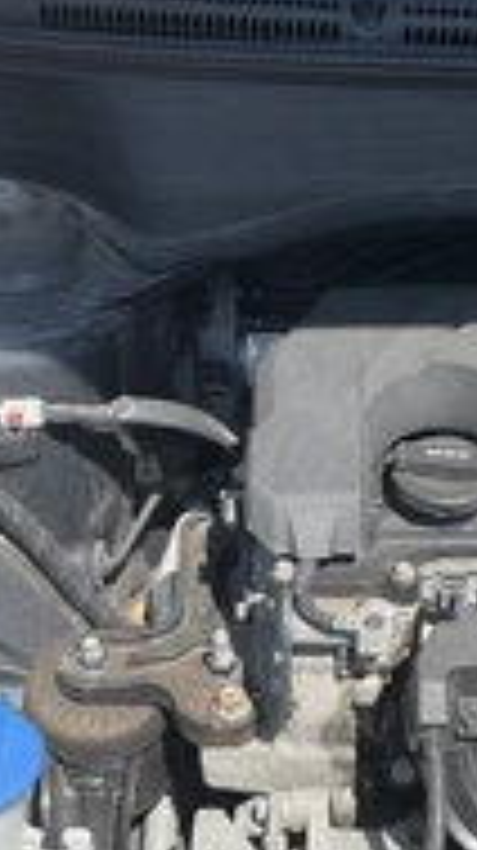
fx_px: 1510
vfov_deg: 31.2
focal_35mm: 67
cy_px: 558
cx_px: 310
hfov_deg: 17.9
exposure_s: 1/728
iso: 25
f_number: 1.8
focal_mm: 3
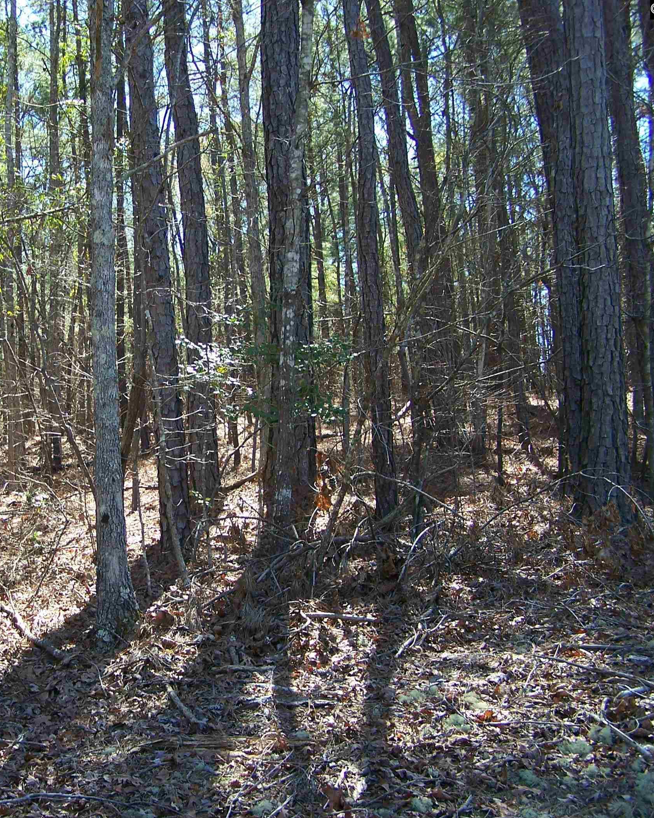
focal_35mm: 50
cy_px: 414
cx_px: 137
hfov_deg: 29.6
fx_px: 1210
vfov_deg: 37.3
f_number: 2.8
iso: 80
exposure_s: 1/160
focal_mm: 6.3
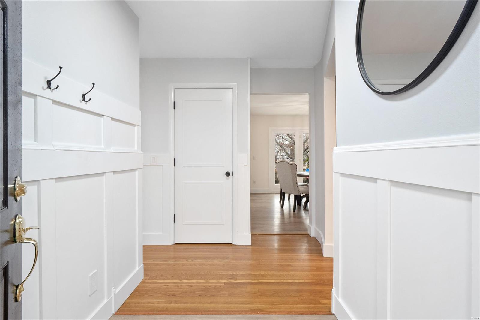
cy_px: 160
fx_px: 240
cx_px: 240
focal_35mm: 18
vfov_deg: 67.4
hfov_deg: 90.0
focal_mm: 9
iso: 400
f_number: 8
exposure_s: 1/10
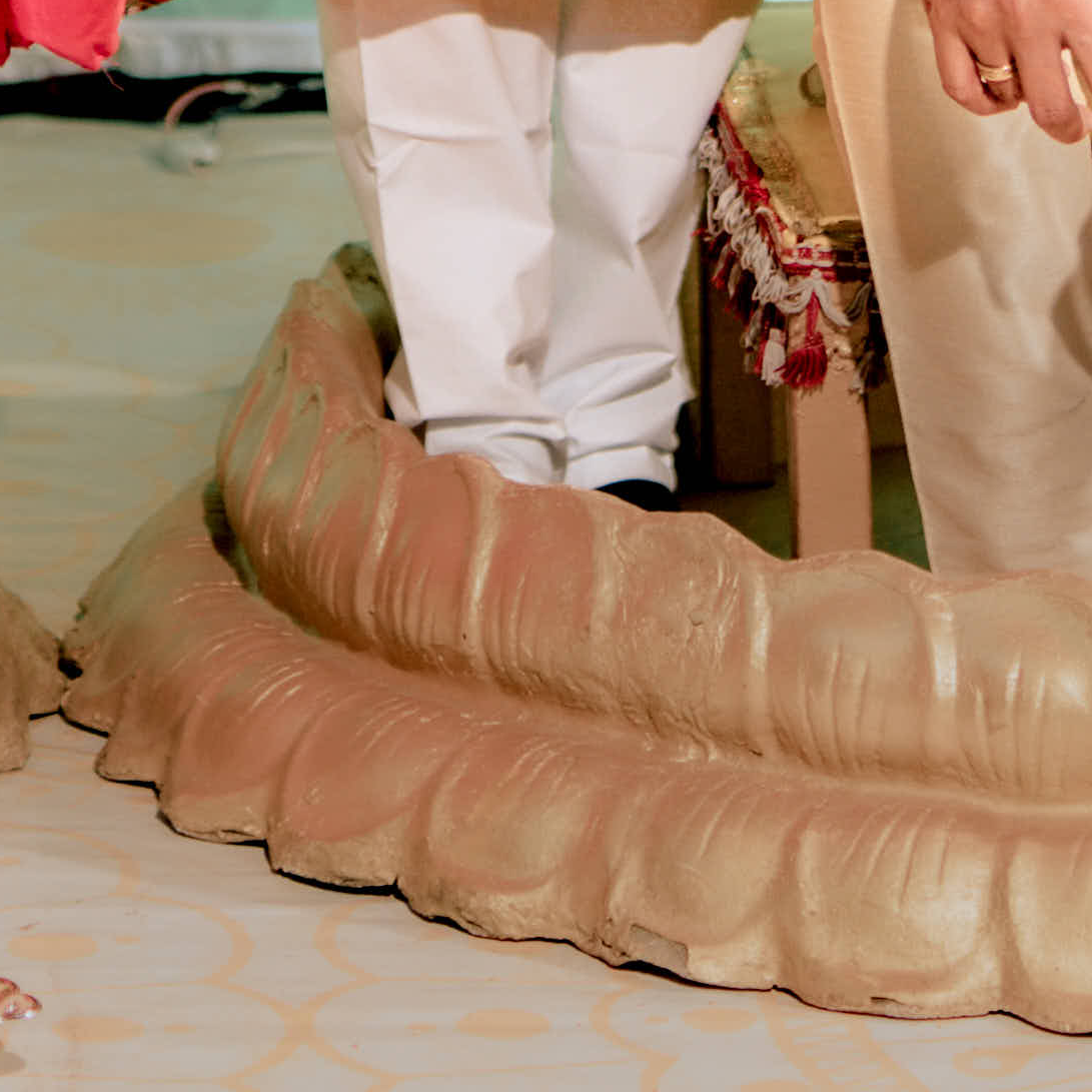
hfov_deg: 9.1
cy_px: -997
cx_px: 132
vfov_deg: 8.7
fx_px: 6817
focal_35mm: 191
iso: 500
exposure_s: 1/320
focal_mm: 35
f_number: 1.8
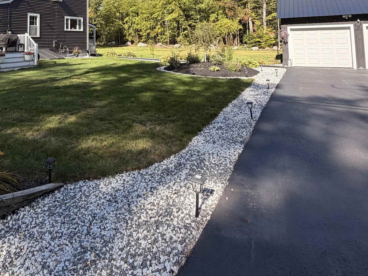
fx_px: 276
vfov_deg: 47.2
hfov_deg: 66.2
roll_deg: +0.9
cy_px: 23
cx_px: 137
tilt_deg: +3.6
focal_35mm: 26
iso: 40
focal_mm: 2.22
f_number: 2.2
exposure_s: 1/694
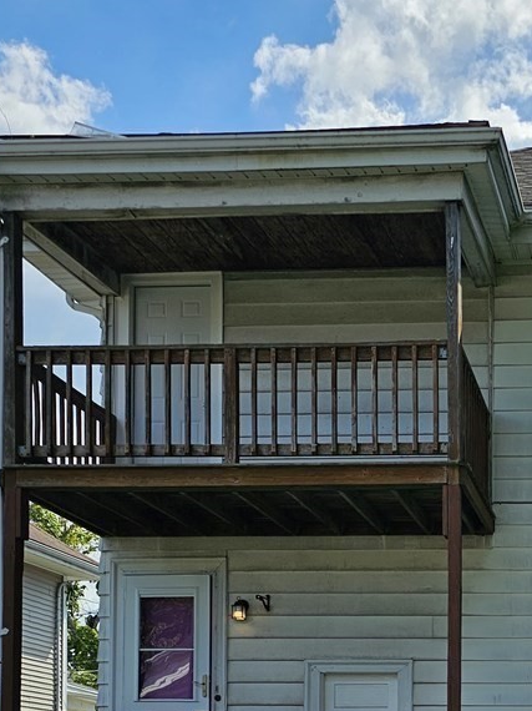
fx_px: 1271
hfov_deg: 22.6
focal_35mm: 62
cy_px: 756
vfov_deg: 28.7
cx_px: 543
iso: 10
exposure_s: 1/1123
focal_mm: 6.3
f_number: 1.7
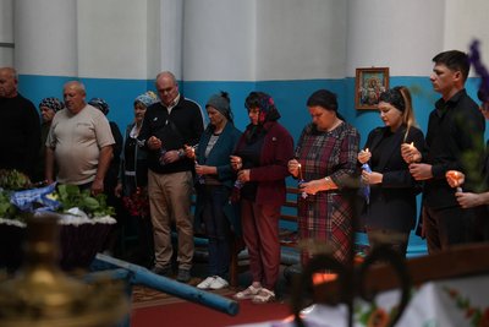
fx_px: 951
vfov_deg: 19.5
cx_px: 244
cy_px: 164
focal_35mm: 70
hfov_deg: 28.8
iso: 500
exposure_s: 1/50
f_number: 2.8
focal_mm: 70
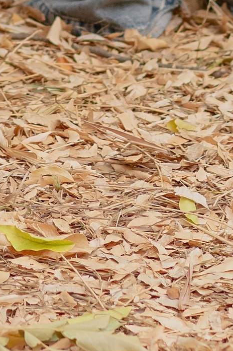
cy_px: -378
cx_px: -61
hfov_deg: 2.9
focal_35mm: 469
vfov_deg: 4.3
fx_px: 4557
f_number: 2.8
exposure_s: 1/2000
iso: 800
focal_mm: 85
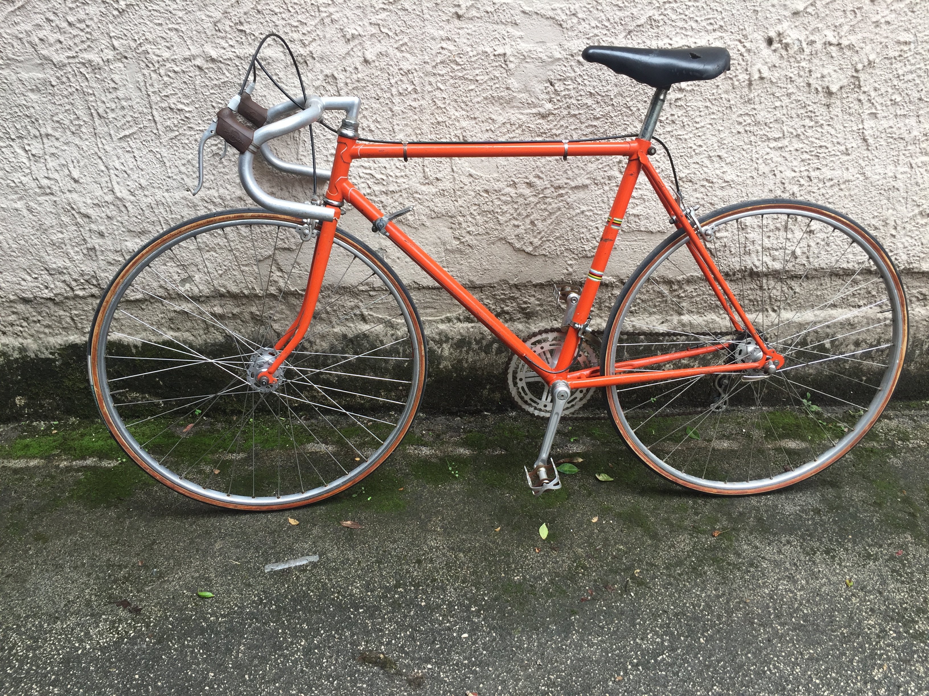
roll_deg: +1.7
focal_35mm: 29
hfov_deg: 61.7
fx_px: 778
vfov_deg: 48.2
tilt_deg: -30.3
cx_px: 464
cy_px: 348
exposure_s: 1/50
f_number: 2.2
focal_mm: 4.15
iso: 40
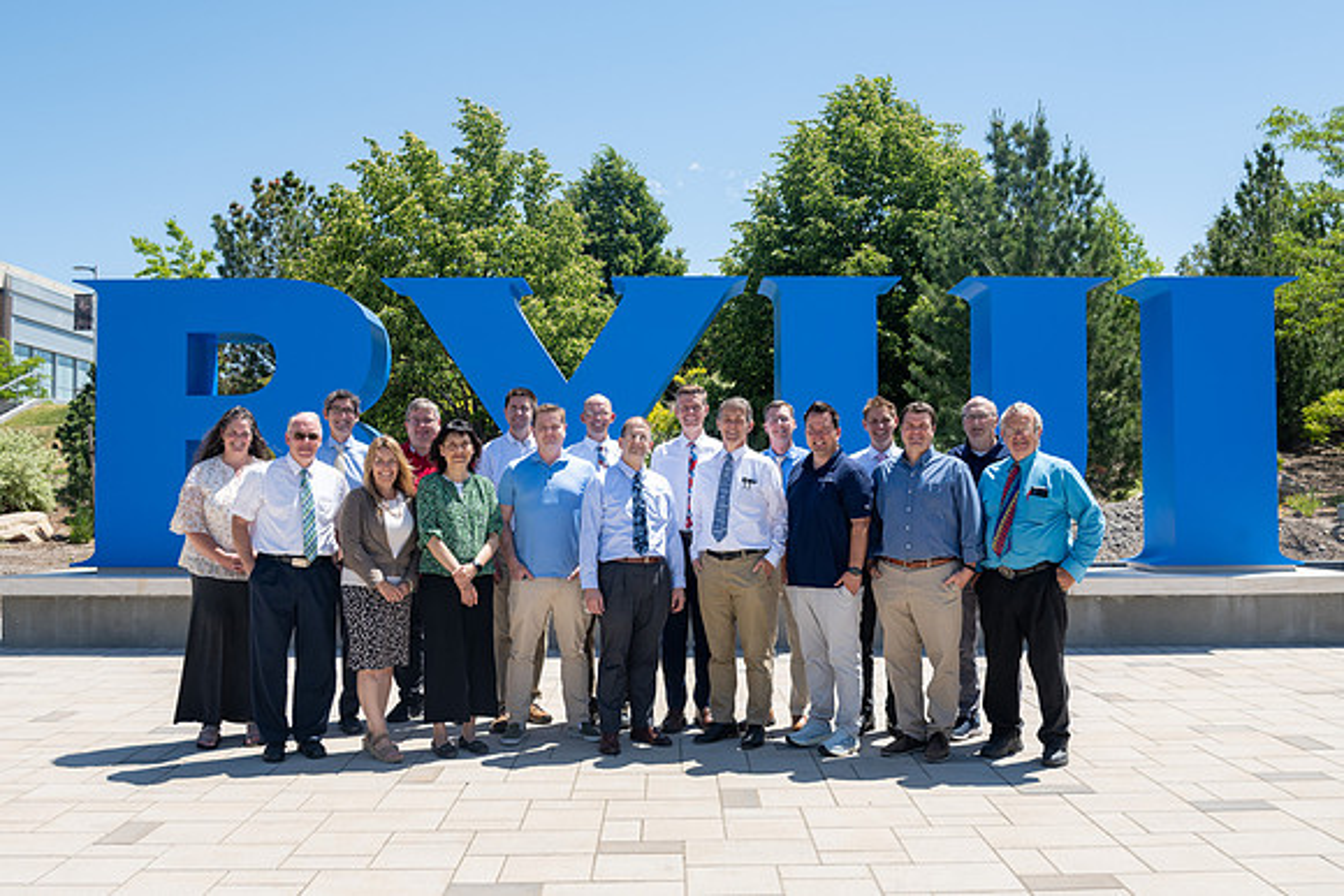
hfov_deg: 55.2
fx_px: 1286
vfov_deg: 38.4
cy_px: 458
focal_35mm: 34
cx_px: 673
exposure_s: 1/400
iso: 125
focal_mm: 30
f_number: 5.6
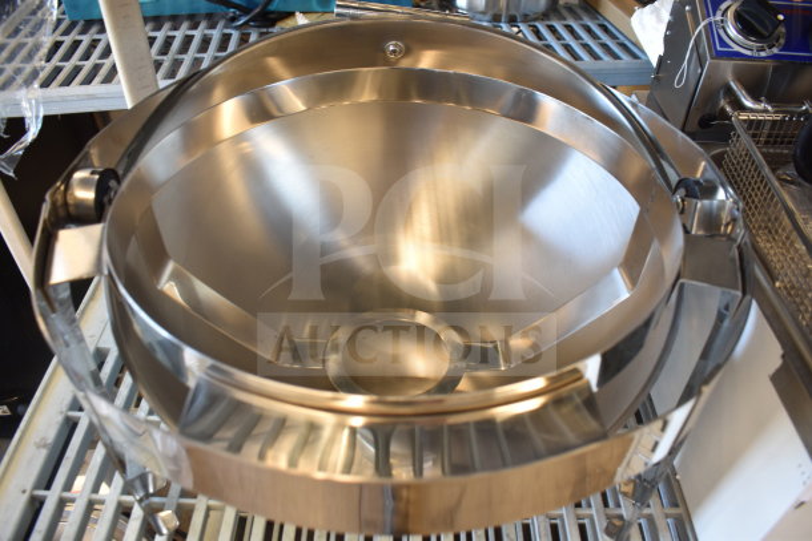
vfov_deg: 48.0
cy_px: 270
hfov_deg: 67.4
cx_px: 406
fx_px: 609
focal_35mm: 27
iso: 360
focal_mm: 18
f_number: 3.5
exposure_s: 1/30
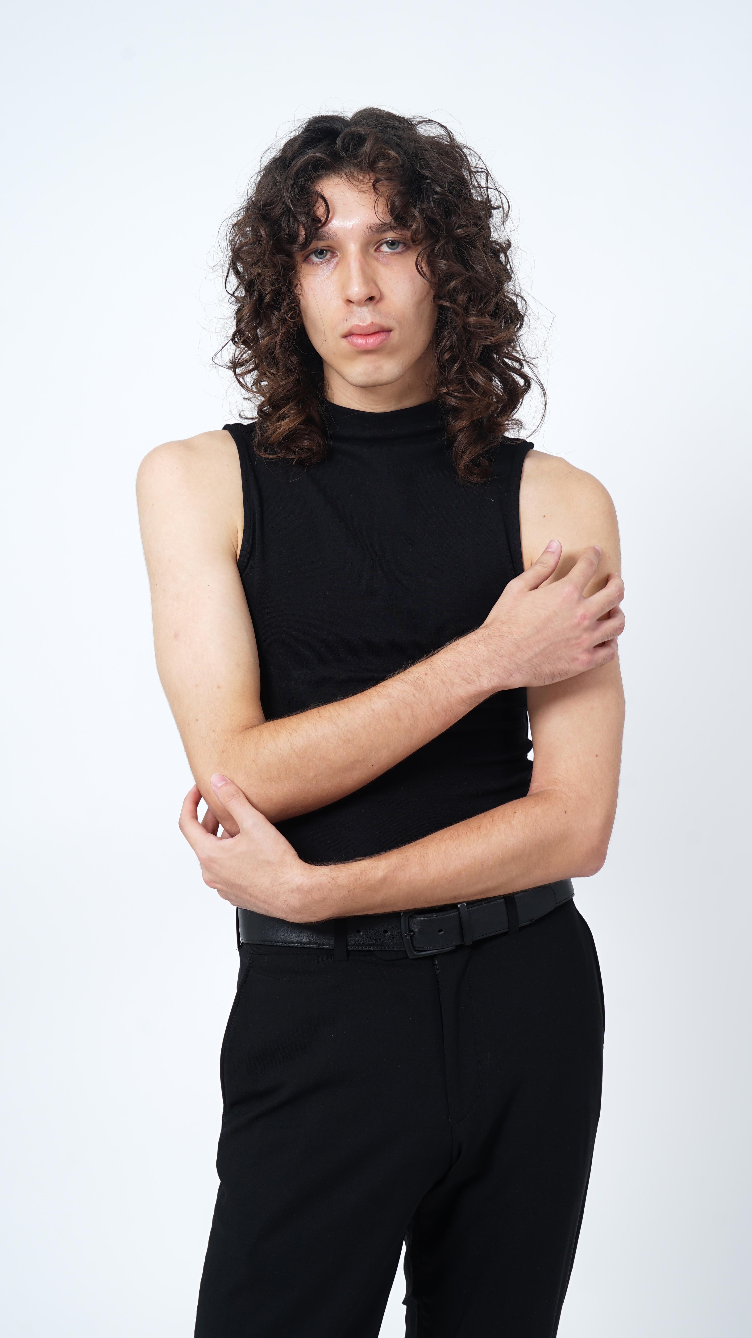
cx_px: 399
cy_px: 661
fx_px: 1808
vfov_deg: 40.6
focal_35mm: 51
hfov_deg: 23.5
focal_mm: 46
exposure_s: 1/100
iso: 80
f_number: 8
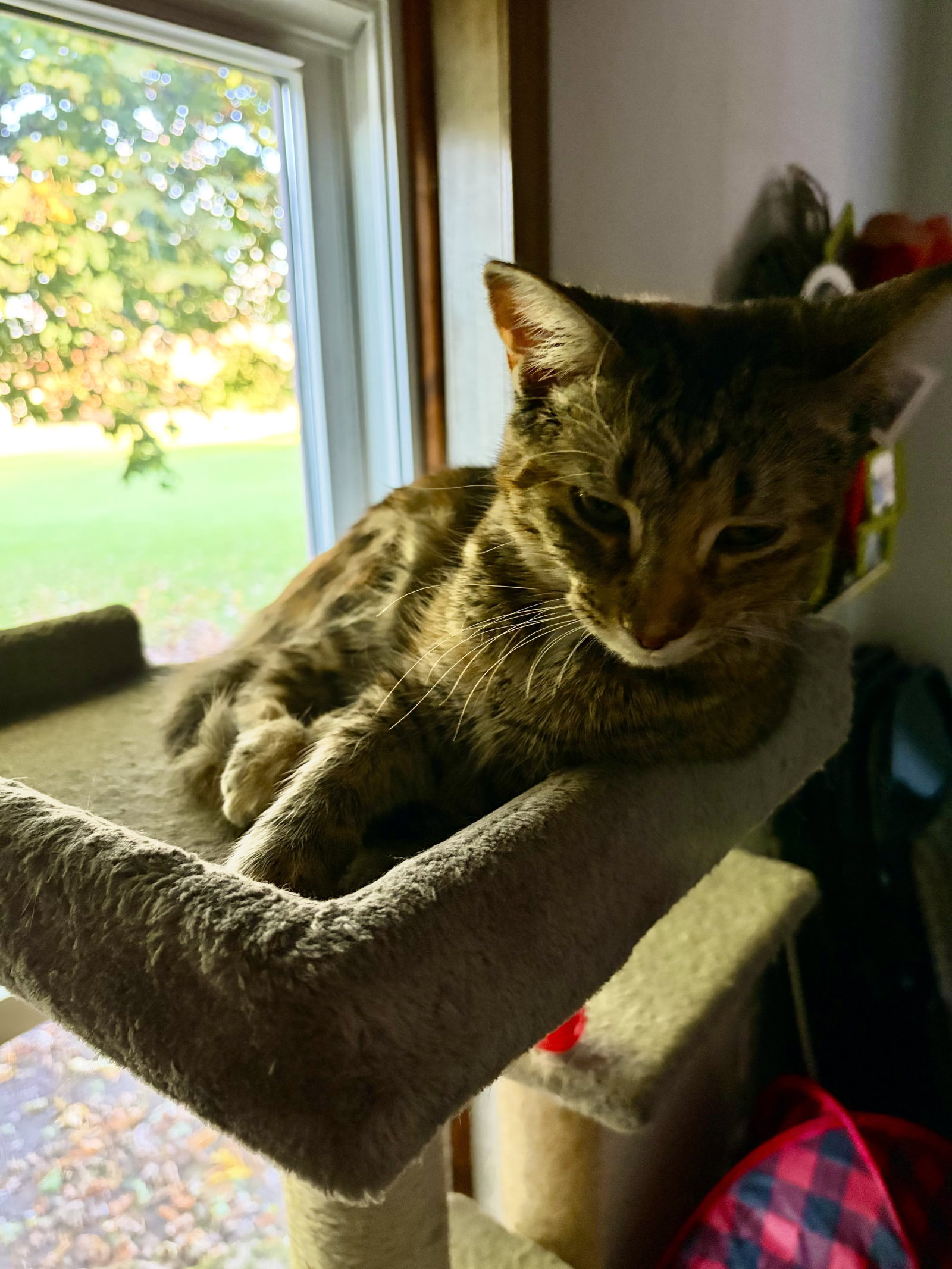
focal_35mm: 26
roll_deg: +1.1
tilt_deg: -16.0
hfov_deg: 53.1
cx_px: 476
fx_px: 953
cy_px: 634
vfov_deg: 67.3
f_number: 1.6
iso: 640
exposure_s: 1/40
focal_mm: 5.96
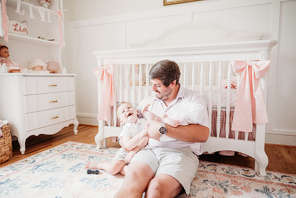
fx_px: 197
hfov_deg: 73.7
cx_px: 148
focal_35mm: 24
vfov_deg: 53.2
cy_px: 99
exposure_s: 1/200
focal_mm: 24
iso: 1000
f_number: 2.8
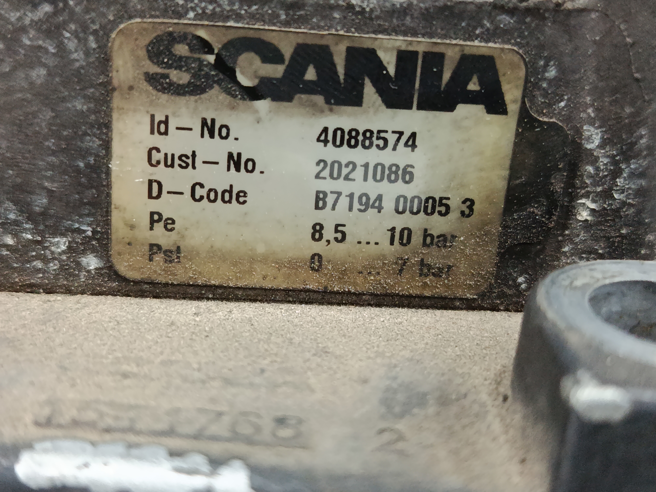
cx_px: 328
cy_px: 246
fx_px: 929
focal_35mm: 49
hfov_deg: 38.9
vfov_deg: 29.7
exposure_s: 1/25
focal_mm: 5.24
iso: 1603
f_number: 1.7
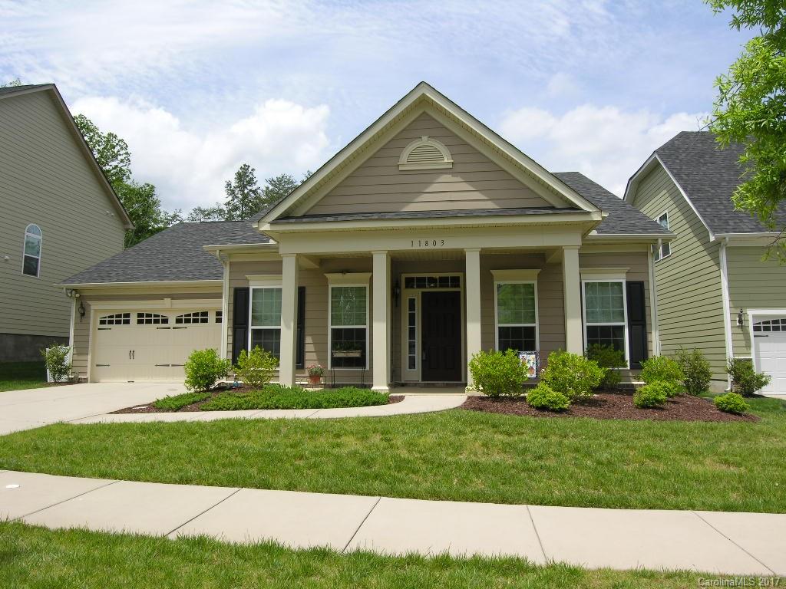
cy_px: 294
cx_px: 393
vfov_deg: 56.8
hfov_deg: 71.6
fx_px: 545
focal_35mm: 24
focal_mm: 6.1
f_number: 6.4
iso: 50
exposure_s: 1/217
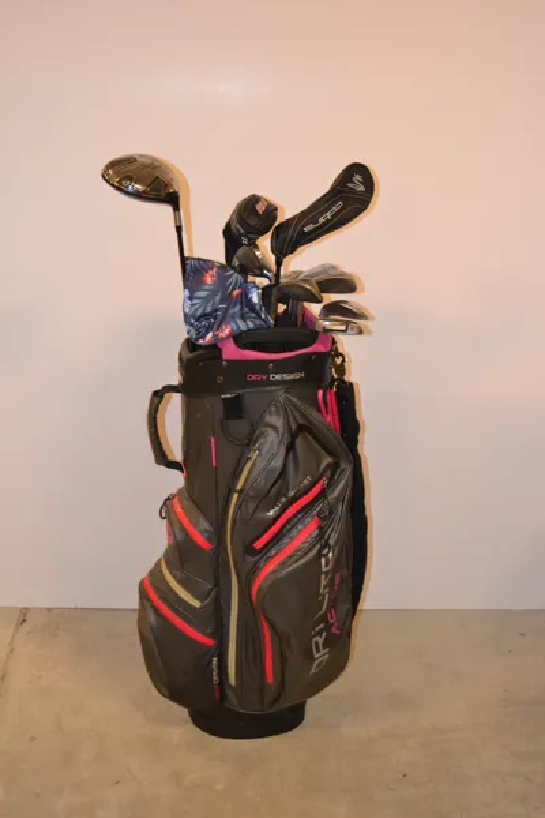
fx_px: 954
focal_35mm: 42
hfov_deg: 31.9
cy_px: 409
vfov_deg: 46.4
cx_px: 272
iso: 1250
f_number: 4.5
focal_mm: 28
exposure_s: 1/60
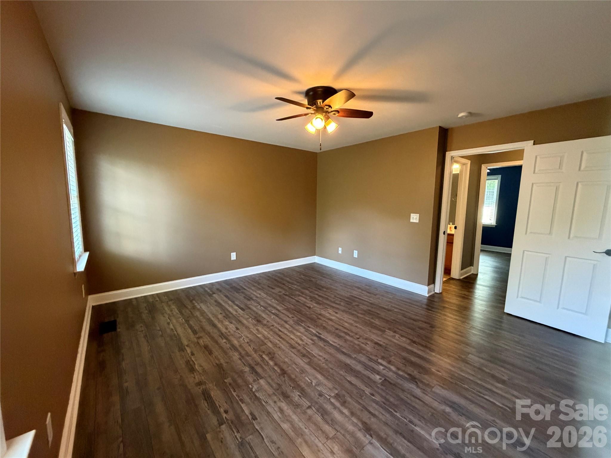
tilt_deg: -6.4
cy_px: 229
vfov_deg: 85.7
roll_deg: -0.1
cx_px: 306
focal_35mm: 14
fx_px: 247
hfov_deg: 102.1
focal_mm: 2.22
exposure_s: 1/60
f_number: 2.2
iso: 640
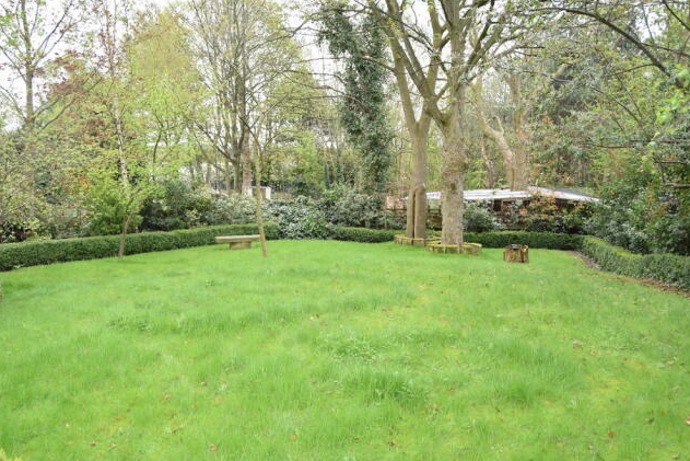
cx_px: 344
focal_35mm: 28
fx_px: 537
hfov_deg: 65.5
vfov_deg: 46.4
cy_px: 236
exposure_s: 1/60
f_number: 4.5
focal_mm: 18
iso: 100
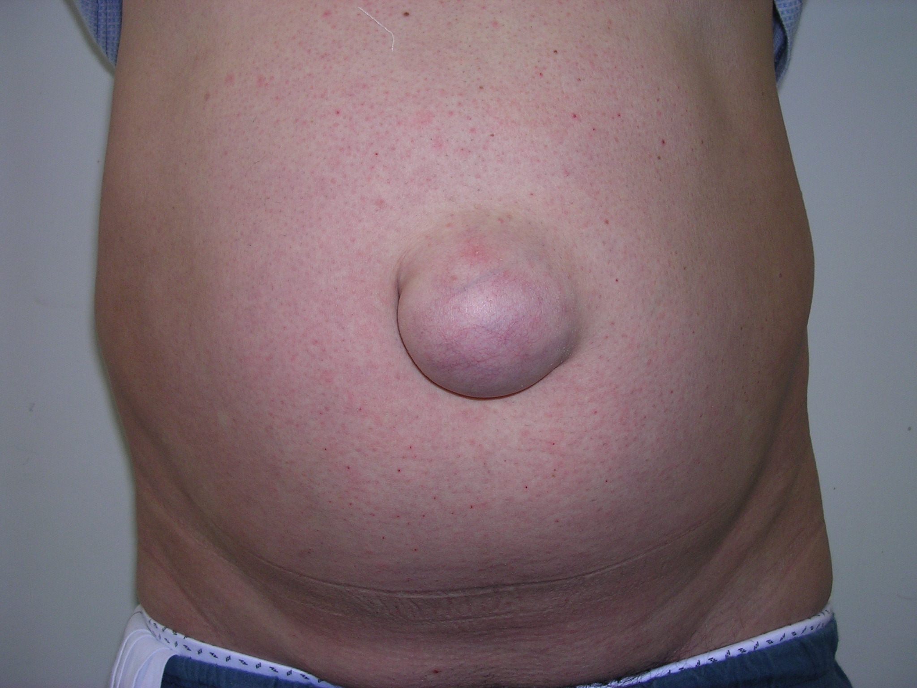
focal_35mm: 38
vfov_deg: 37.7
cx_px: 458
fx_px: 1007
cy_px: 344
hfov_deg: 49.0
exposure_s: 1/60.1
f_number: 2.8
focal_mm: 5.8
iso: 100
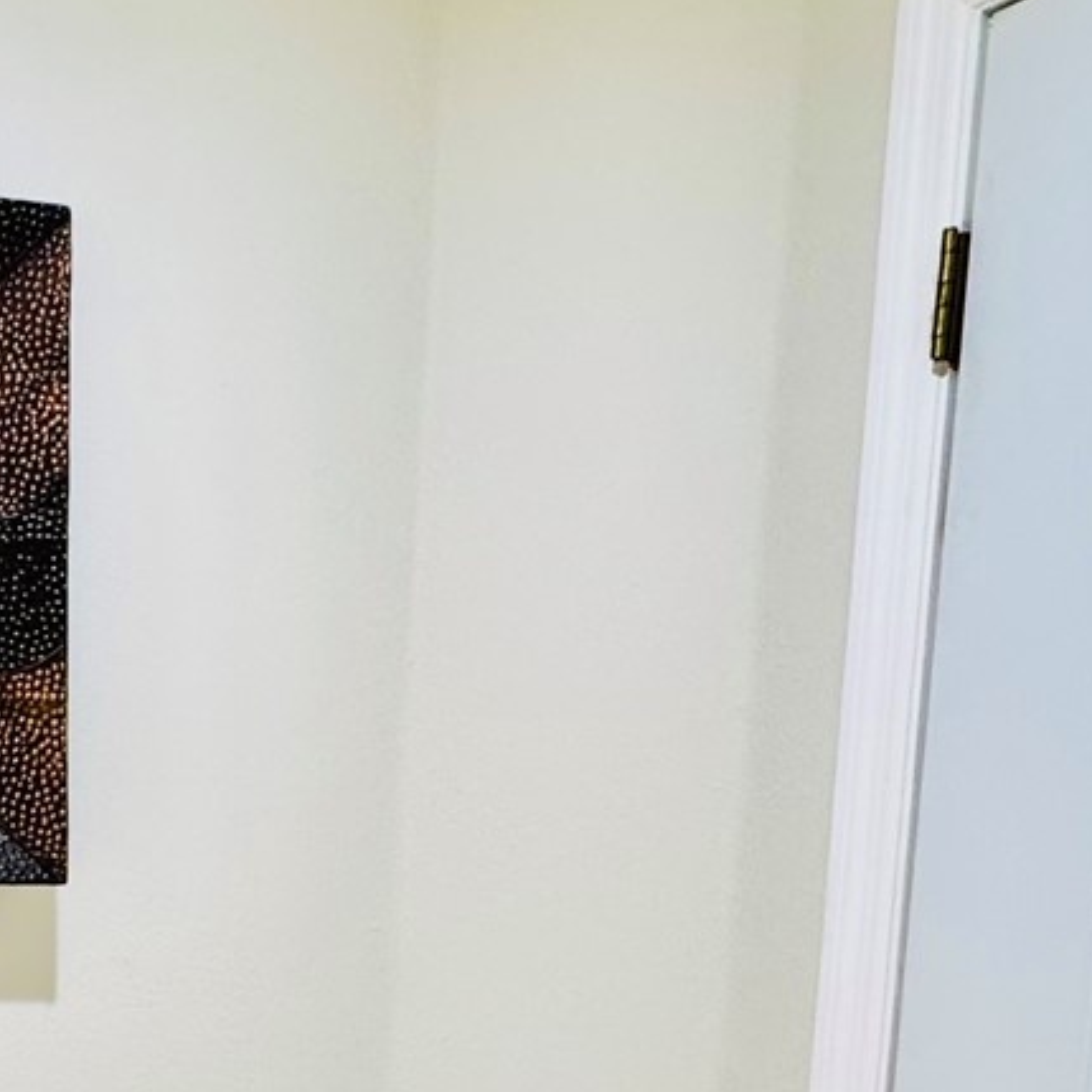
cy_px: 952
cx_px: -112
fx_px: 1642
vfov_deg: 35.0
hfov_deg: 32.4
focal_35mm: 46
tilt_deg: -5.6
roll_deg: -1.9
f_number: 2.2
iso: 250
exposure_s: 1/60
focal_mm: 2.22
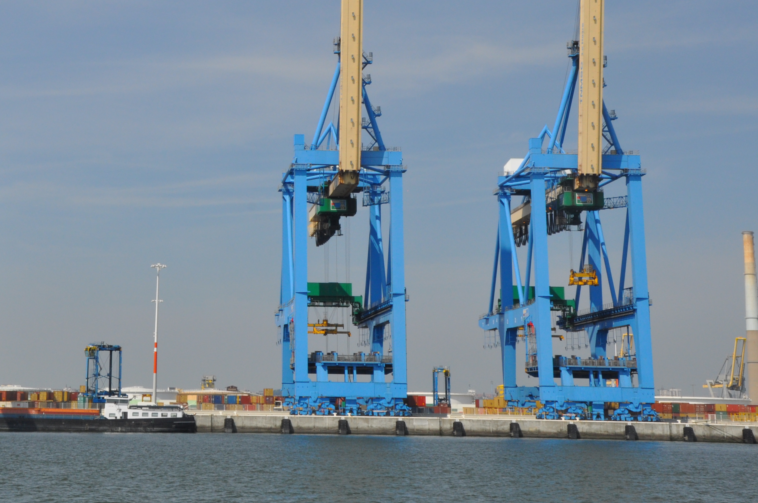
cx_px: 188
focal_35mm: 78
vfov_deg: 17.3
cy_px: 114
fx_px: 1640
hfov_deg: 25.7
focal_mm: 32
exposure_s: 1/320
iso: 400
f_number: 18
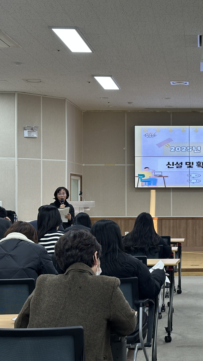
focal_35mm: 70
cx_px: 214
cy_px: 180
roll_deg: +0.1
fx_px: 670
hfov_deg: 16.8
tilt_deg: +0.4
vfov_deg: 30.2
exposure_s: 1/60
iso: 50
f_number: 1.78
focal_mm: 6.86
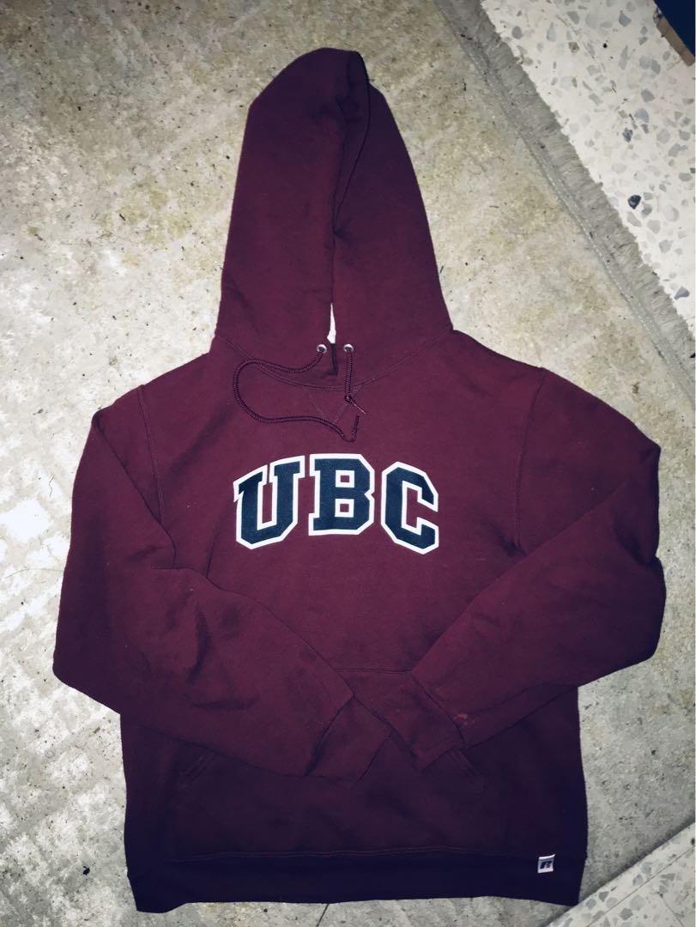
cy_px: 464
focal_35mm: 28
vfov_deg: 63.4
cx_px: 348
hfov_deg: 49.8
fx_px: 750
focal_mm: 3.99
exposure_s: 1/17
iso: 50
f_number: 1.8
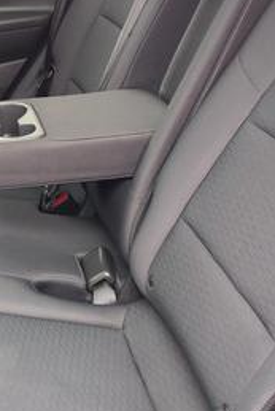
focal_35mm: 59
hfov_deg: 22.4
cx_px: 22
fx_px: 675
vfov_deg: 33.4
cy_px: 116
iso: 469
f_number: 1.88
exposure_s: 1/60
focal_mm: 5.56
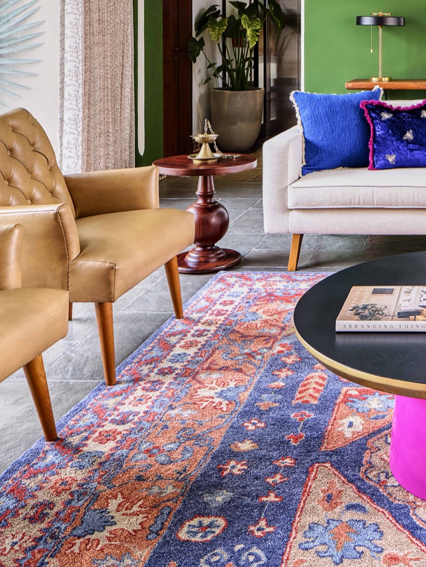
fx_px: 689
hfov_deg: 30.7
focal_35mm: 42
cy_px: 70
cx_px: 468
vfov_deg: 41.6
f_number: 11
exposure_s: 1/8
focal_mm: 24
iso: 400
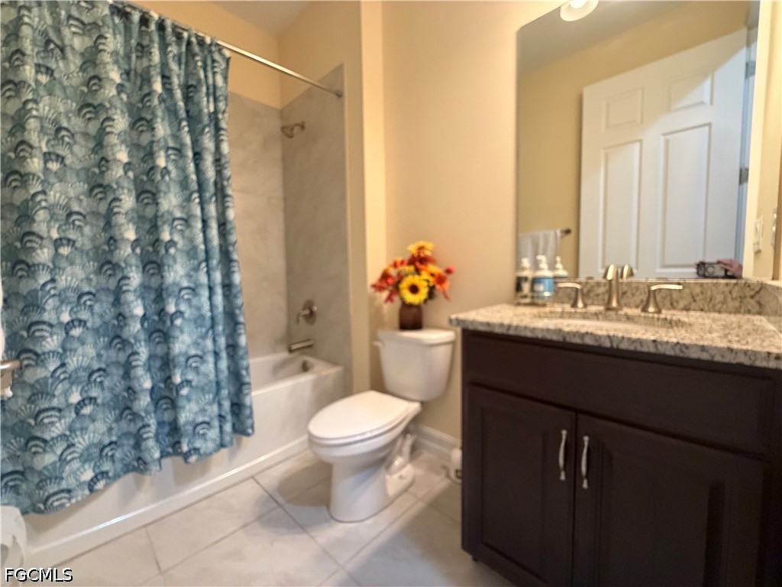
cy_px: 294
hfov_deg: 102.1
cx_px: 391
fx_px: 316
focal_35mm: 14
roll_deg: +1.0
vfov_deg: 85.7
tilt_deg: -4.5
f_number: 2.2
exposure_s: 1/60
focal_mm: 2.22
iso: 500
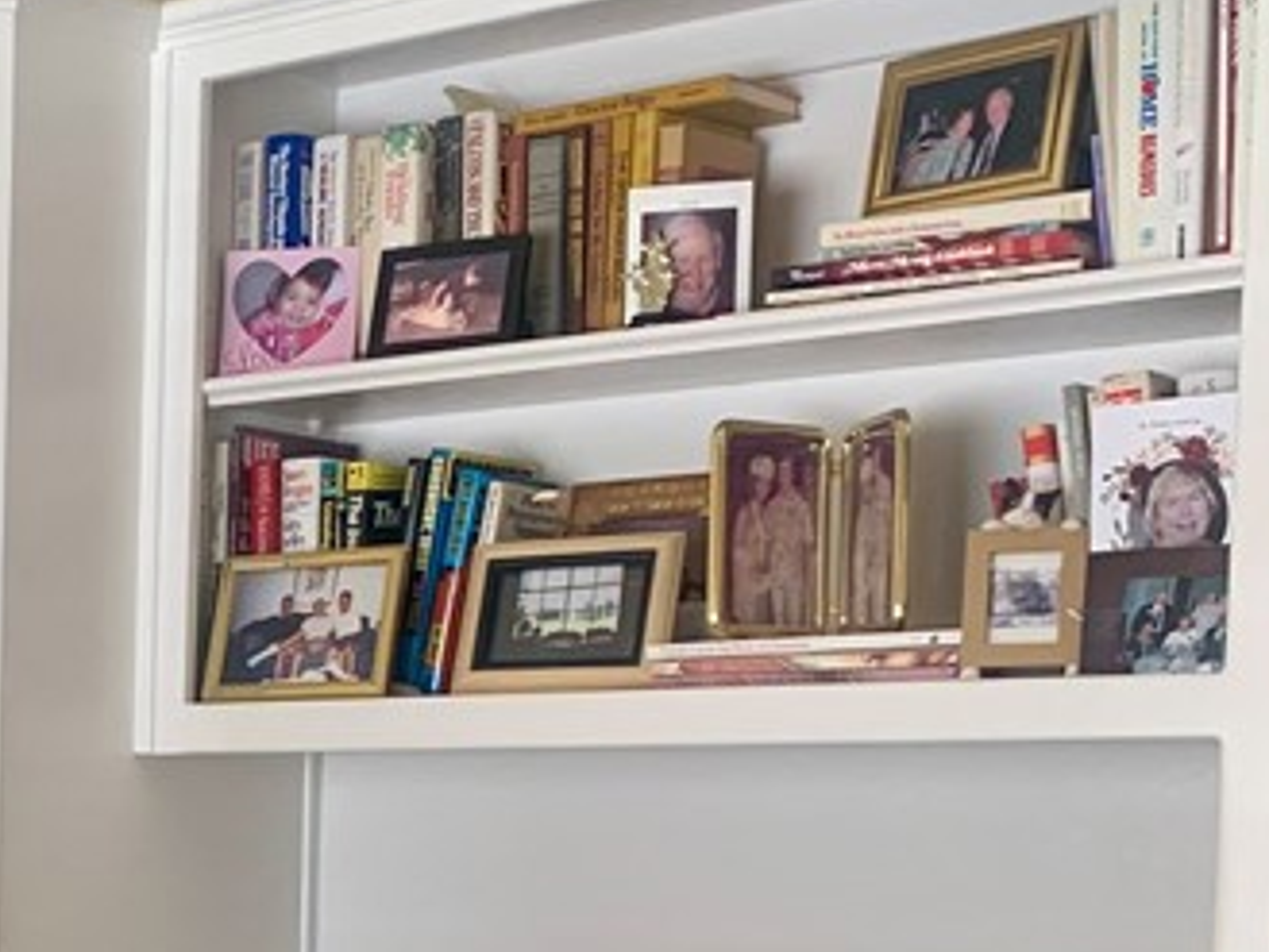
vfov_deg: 17.6
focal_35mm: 81
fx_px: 2970
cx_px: -328
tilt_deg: -4.7
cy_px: 1060
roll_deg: -0.5
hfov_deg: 22.0
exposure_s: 1/60
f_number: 1.8
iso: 100
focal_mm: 4.25
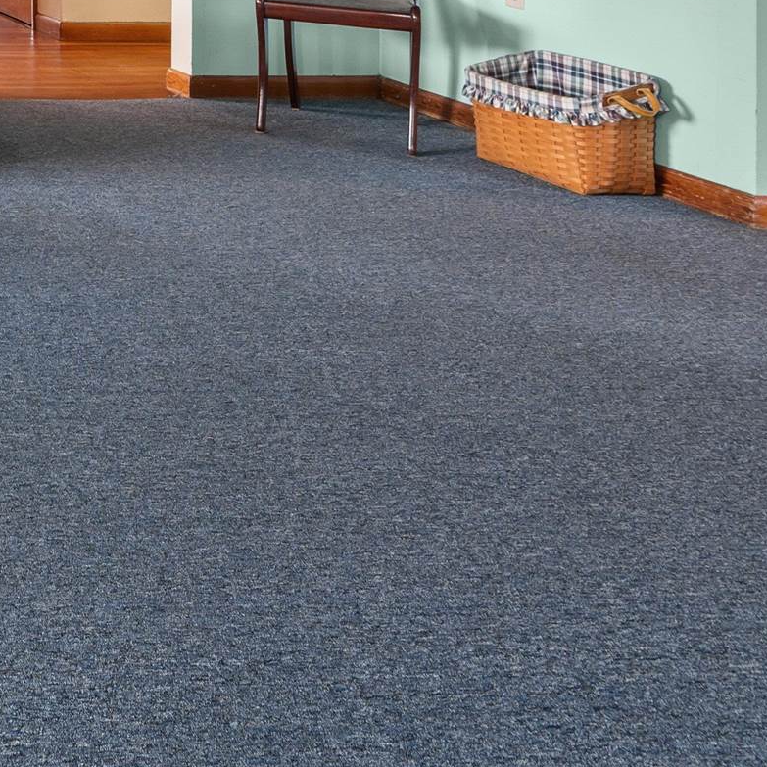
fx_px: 1253
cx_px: -507
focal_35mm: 50
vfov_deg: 28.7
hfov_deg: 23.4
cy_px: -190
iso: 400
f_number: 7.1
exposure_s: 2.5
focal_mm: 15
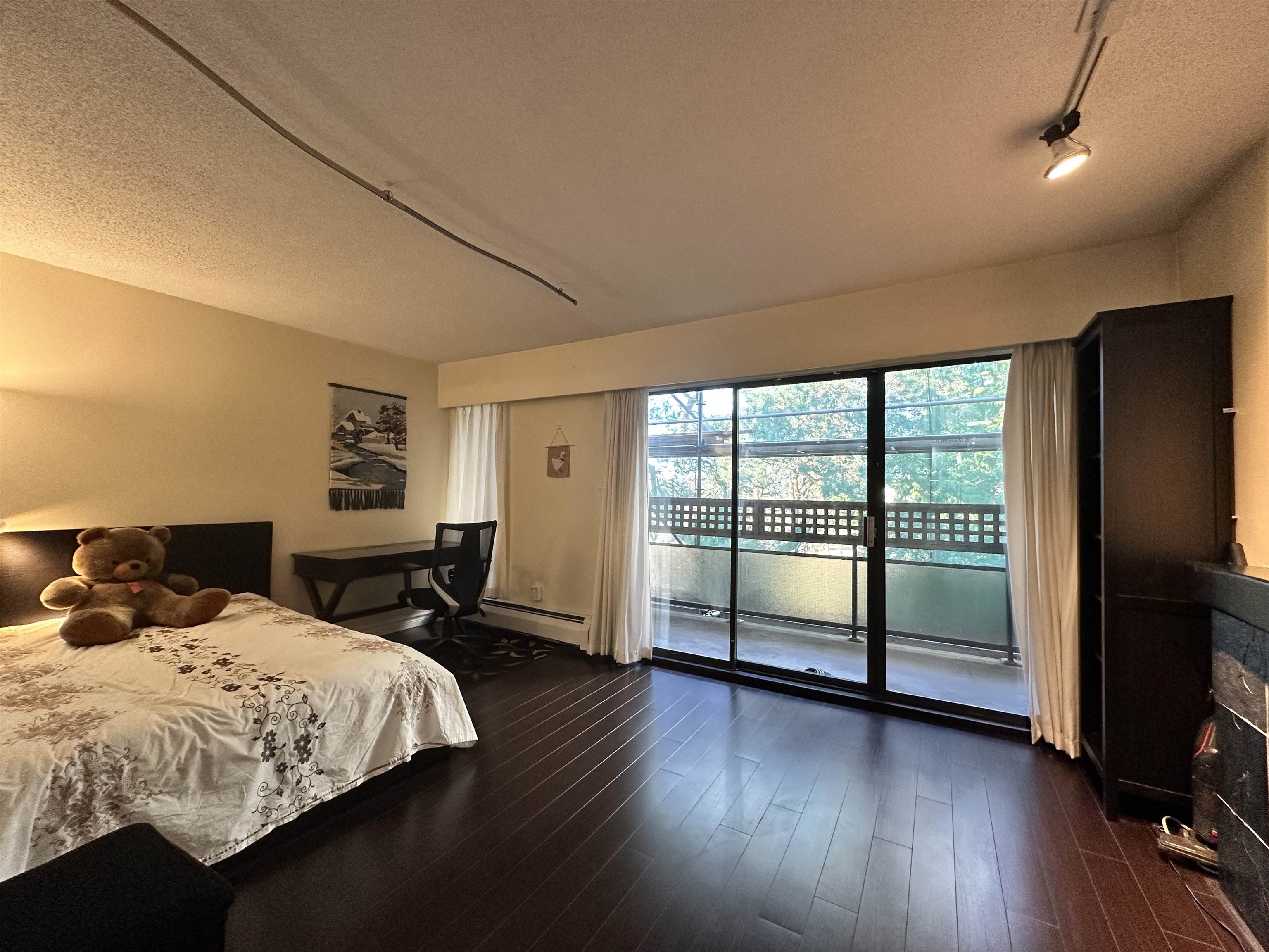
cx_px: 634
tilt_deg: +1.7
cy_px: 476
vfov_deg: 85.7
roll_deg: -0.7
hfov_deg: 102.1
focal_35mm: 14
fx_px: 513
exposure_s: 1/120
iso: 250
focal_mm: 2.22
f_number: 2.2
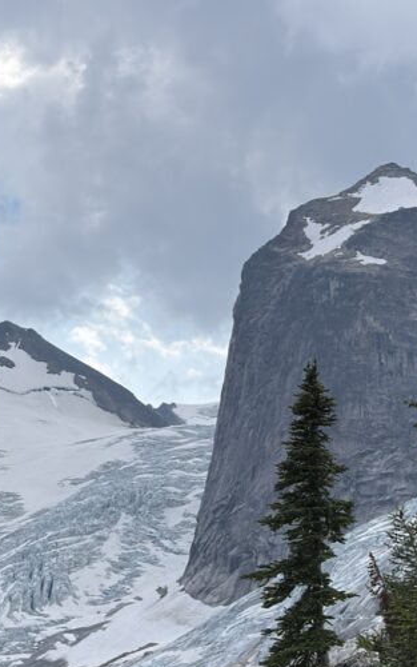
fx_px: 1616
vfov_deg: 23.2
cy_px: 406
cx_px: 68
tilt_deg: +13.6
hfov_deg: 14.6
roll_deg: -1.1
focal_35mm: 89
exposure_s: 1/8929
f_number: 1.78
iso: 64
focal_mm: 6.76
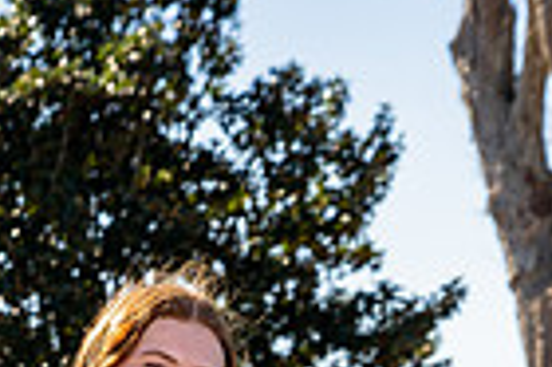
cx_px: 233
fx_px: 3109
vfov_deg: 6.4
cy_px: 860
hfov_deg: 10.1
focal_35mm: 203
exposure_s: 1/250
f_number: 5.6
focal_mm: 63
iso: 100
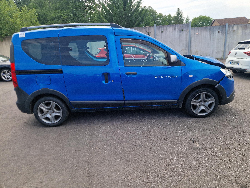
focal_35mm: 23
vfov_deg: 58.9
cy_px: 94
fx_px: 166
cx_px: 125
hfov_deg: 73.9
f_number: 1.8
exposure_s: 1/588
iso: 50
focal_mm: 5.4
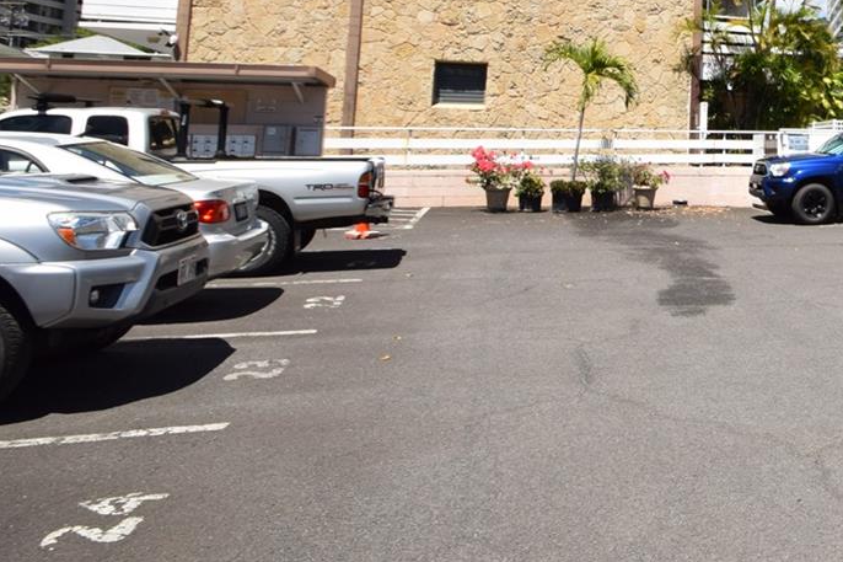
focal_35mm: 35
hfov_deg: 43.6
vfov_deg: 35.6
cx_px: 903
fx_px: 819
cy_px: 59
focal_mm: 10
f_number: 11
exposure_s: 1/200
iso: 100
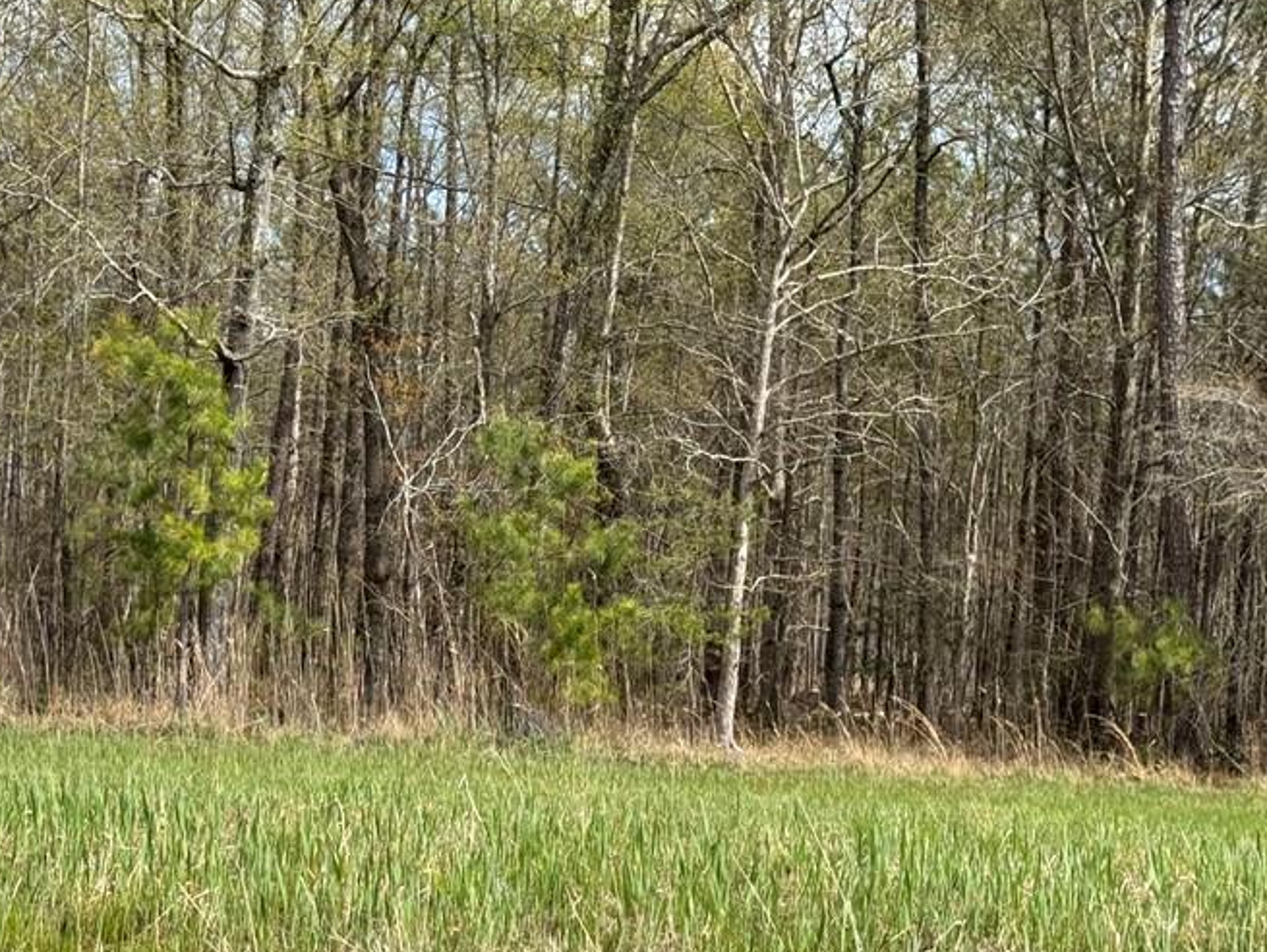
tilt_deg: -2.2
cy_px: 592
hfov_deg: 25.9
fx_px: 2747
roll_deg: +0.9
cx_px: 528
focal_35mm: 75
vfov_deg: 19.6
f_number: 1.78
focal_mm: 6.76
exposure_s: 1/2717
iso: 64
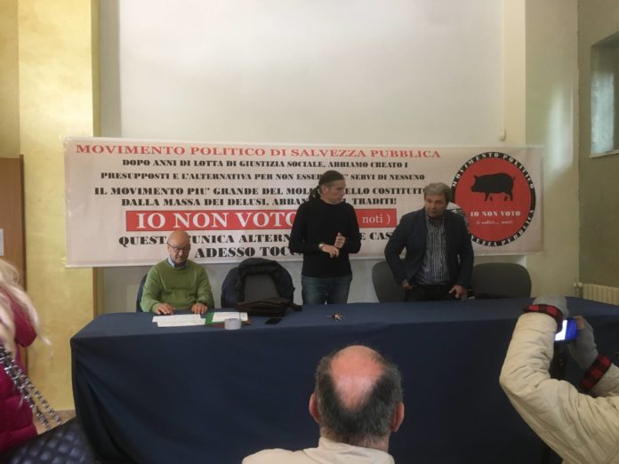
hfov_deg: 61.7
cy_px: 232
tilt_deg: -0.5
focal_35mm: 29
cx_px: 310
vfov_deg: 48.2
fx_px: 519
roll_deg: +1.1
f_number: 2.2
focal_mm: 4.15
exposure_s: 1/33
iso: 160
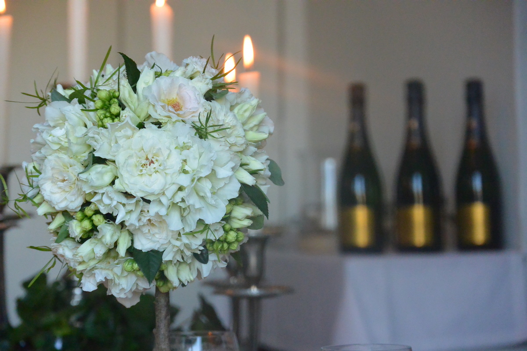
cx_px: 264
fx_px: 1625
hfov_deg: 18.4
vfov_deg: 12.3
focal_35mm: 111
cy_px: 176
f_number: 4
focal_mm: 41.2
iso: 1600
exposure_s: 1/500
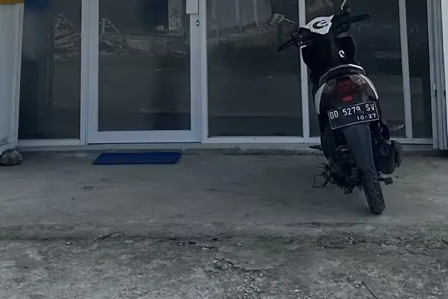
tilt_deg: +9.0
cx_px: 230
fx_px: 1108
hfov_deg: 22.9
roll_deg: +0.5
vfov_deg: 14.0
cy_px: -195
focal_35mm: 89
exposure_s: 1/7042
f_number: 1.78
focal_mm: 6.86
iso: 80
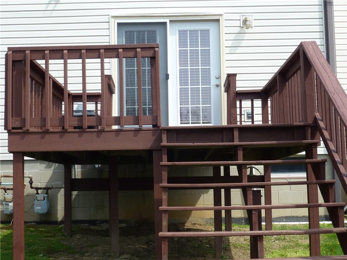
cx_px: 174
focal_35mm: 59
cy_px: 130
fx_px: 591
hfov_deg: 32.7
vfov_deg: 24.8
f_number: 4.4
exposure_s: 1/400
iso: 100
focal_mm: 10.1
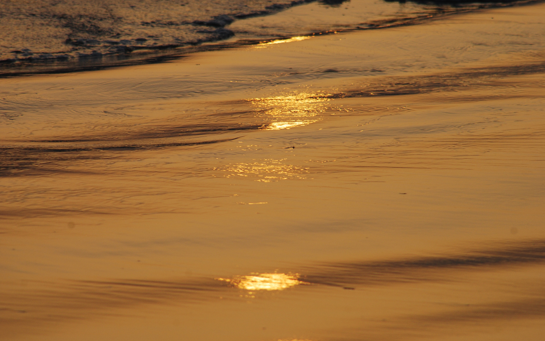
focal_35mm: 460
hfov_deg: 4.6
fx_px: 6833
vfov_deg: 2.9
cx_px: 273
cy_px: 173
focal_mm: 300
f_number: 10
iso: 200
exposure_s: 1/200
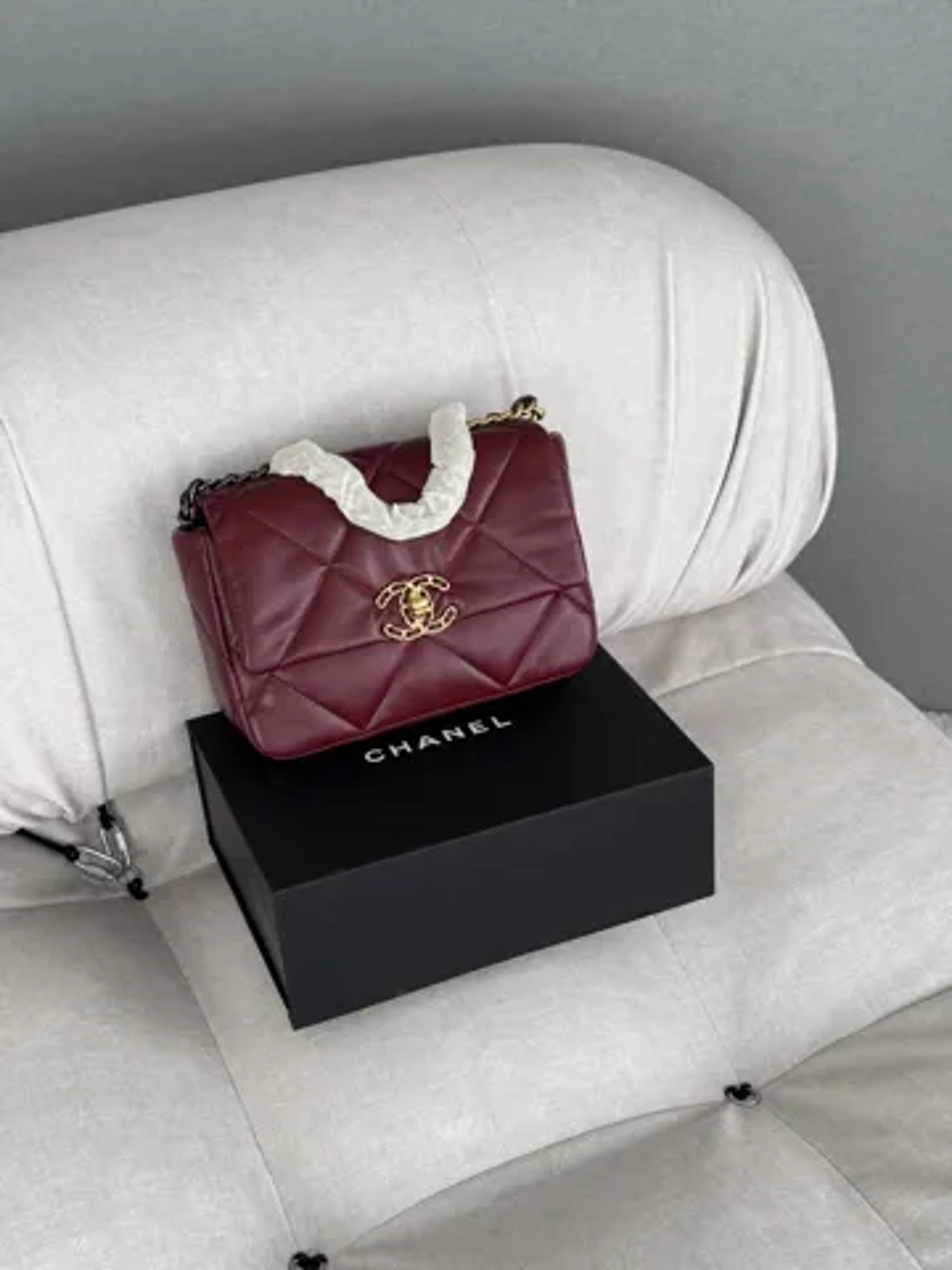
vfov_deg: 39.7
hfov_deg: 30.3
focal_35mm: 48
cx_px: 476
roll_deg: -1.2
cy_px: 635
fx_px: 1760
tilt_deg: -38.0
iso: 100
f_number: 1.78
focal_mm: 6.76
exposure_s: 1/65
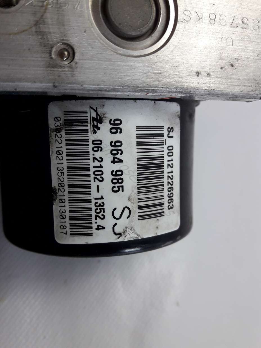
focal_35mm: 28
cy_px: 174
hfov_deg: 49.7
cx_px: 130
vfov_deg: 63.5
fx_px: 282
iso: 80
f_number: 1.9
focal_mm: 3.7
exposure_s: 1/100
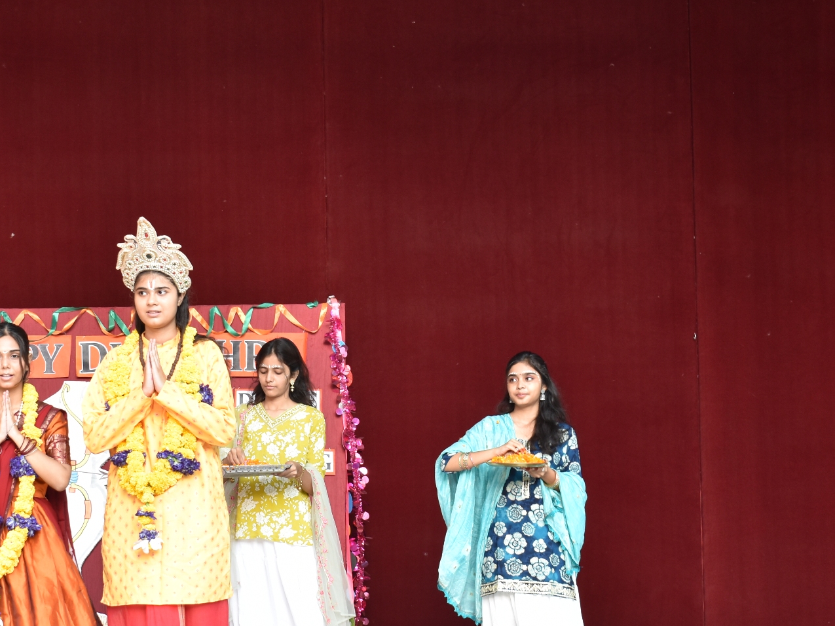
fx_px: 1833
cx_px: 168
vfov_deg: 19.2
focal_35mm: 76
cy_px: 517
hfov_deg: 25.2
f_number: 4.2
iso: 160
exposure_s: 1/60
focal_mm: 28
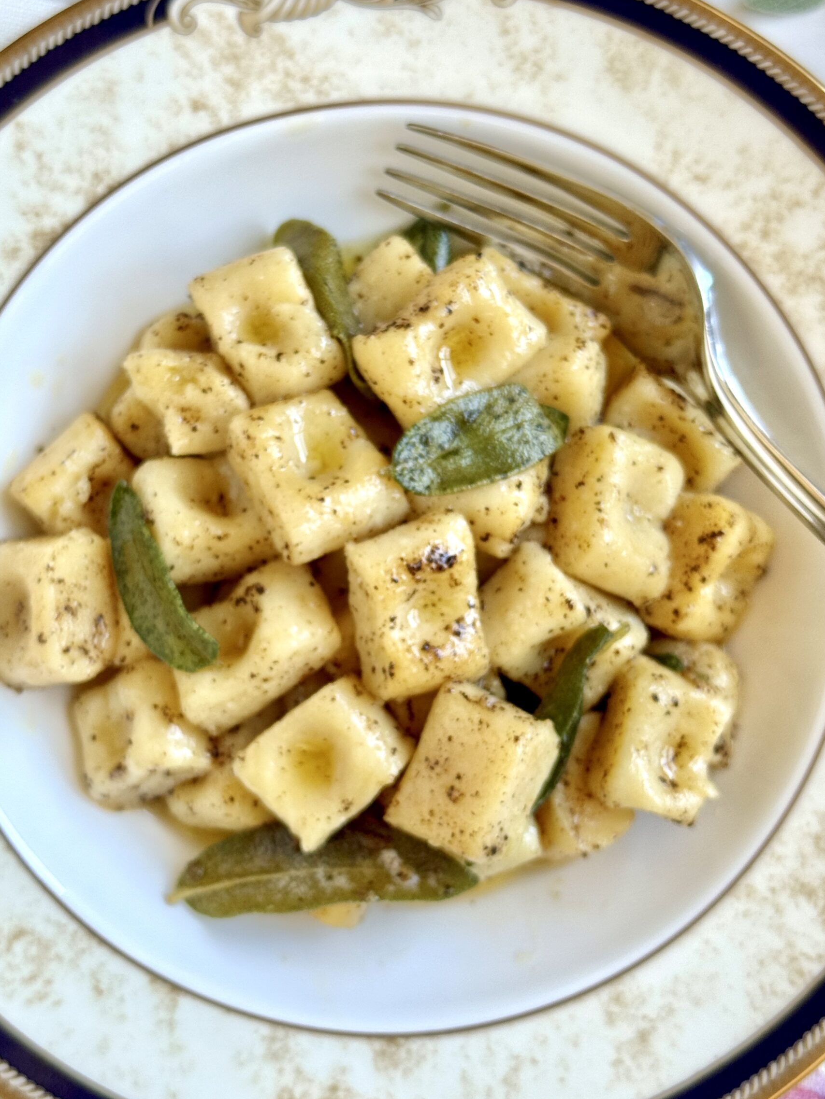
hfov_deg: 27.0
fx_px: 1716
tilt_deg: -86.7
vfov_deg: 35.5
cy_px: 523
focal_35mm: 54
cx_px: 378
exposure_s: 1/73
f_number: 1.78
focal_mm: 6.76
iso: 100
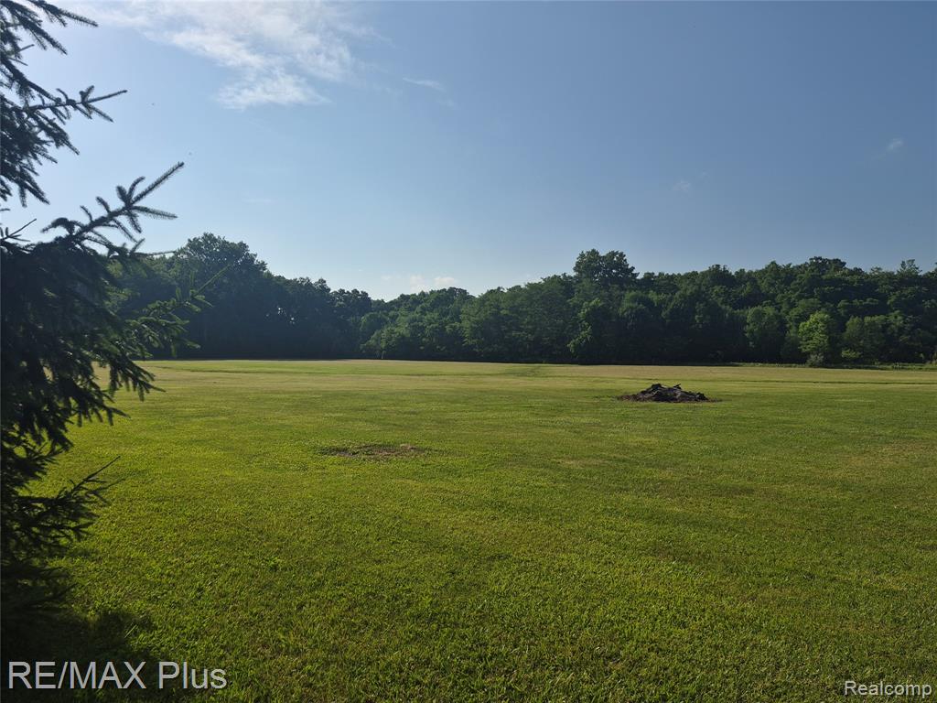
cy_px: 352
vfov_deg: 58.9
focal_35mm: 23
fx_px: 623
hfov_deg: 73.9
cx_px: 468
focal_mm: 5.4
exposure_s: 1/7696
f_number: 1.8
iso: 50
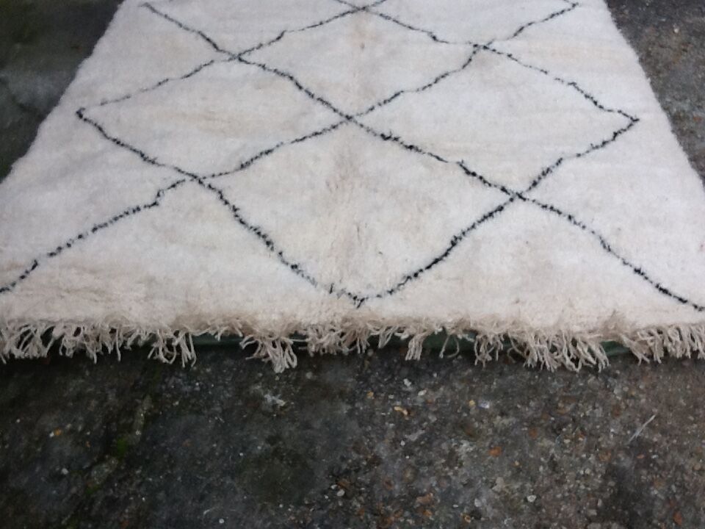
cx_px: 352
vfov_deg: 32.9
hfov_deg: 42.9
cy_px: 264
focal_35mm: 44
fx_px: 896
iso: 40
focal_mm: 2.03
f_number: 2.4
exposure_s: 1/393
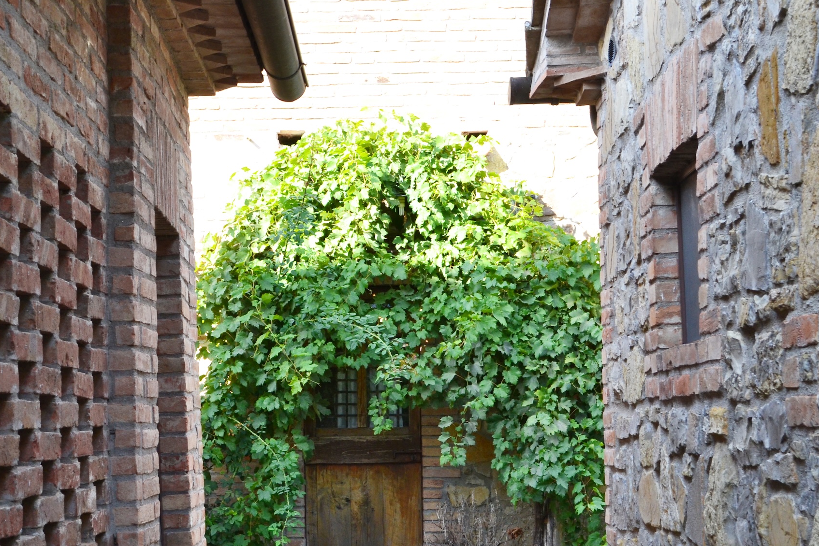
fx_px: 1547
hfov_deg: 29.6
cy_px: 401
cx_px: 366
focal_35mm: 68
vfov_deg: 19.9
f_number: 9
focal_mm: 30
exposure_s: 1/100
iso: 400
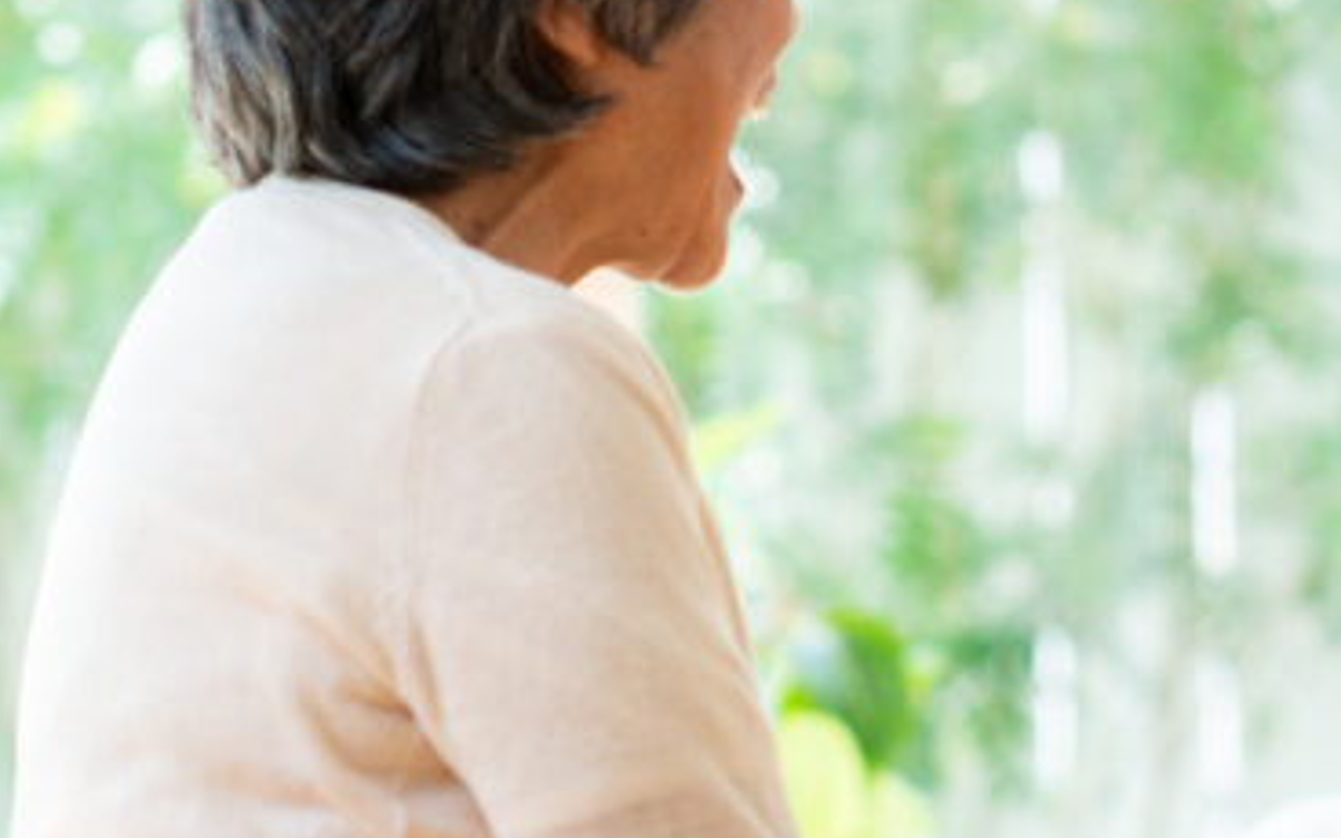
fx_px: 8808
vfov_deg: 5.4
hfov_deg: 8.6
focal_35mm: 241
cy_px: 811
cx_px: 1399
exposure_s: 1/160
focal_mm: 85
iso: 320
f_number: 3.5
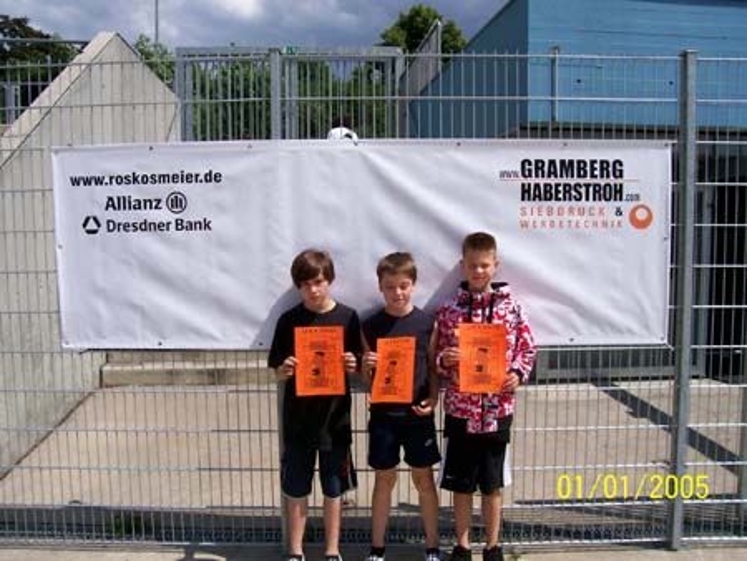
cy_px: 280
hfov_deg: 53.9
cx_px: 374
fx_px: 734
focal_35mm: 34
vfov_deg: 41.8
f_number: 5.1
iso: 80
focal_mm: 5.6
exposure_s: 1/1000
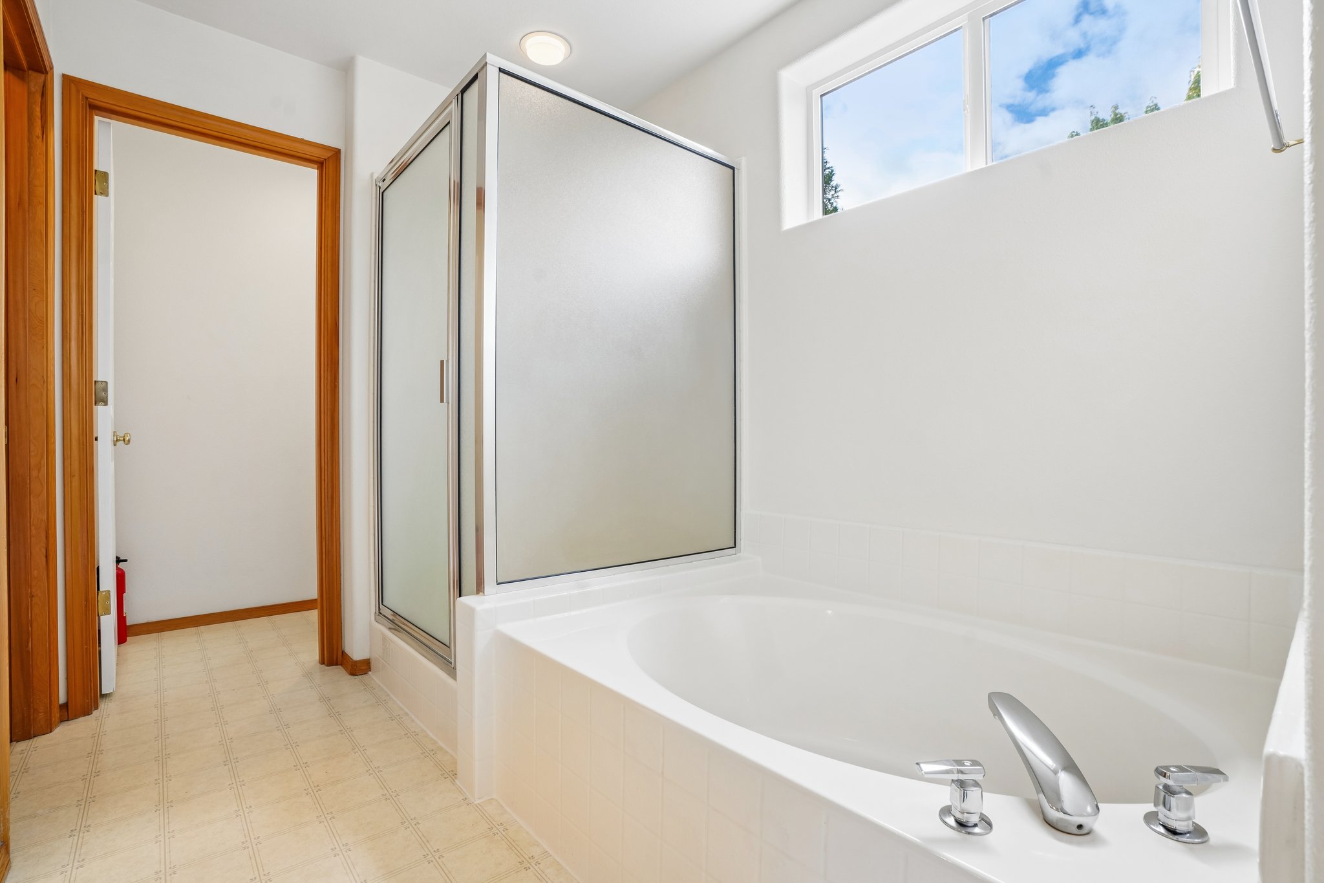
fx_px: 588
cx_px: 662
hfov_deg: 96.7
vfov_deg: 73.7
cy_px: 442
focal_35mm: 16
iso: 400
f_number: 8
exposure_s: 1/30
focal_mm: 16
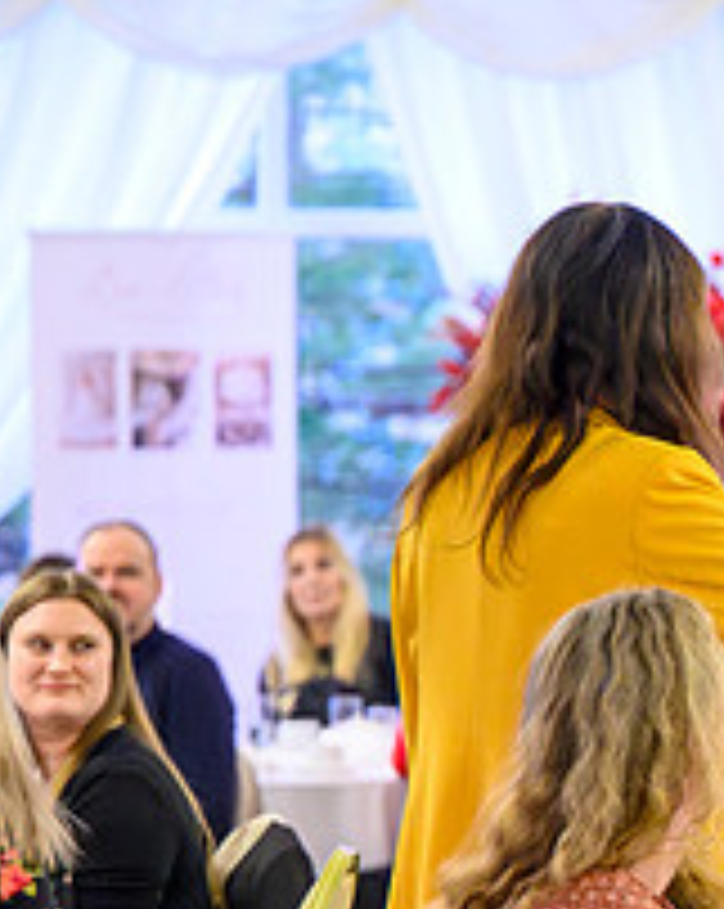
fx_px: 6765
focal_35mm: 252
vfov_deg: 7.7
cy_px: 716
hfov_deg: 6.0
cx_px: 1129
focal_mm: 91
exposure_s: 1/200
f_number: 2.8
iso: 12800
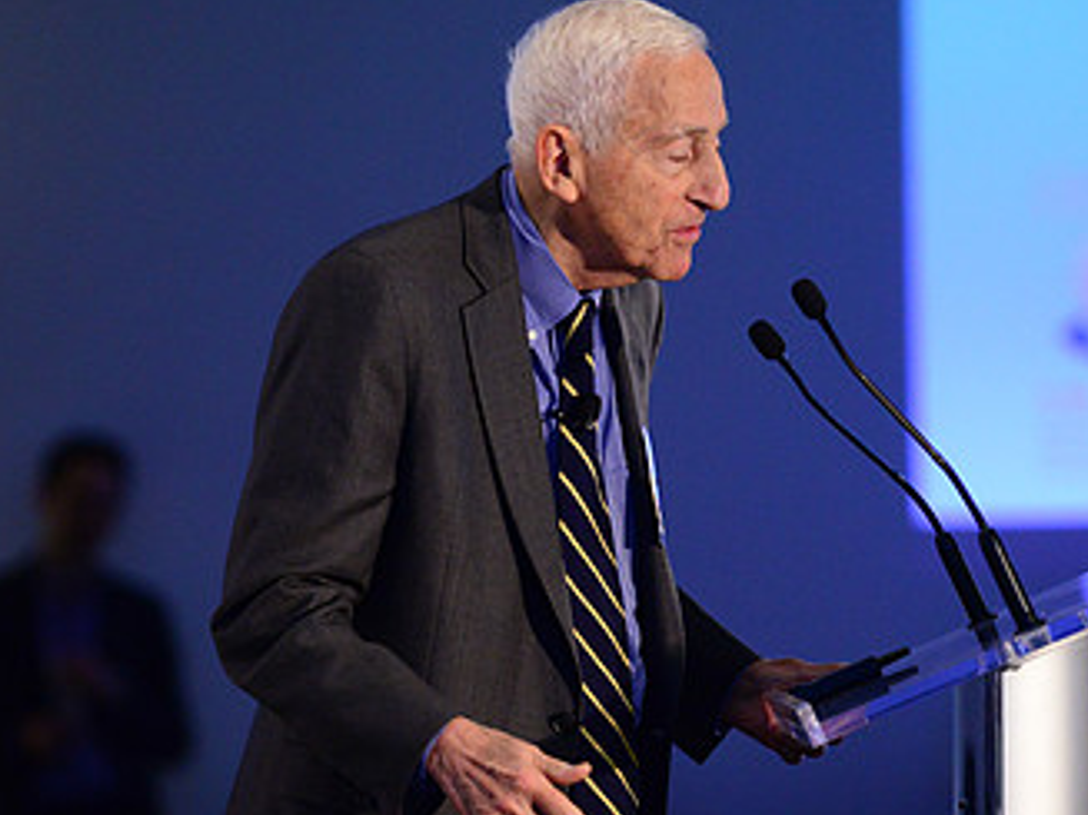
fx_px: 9112
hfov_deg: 6.8
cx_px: 579
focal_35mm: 290
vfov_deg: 5.1
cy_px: 424
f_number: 2.8
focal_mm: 170
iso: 4000
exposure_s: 1/200
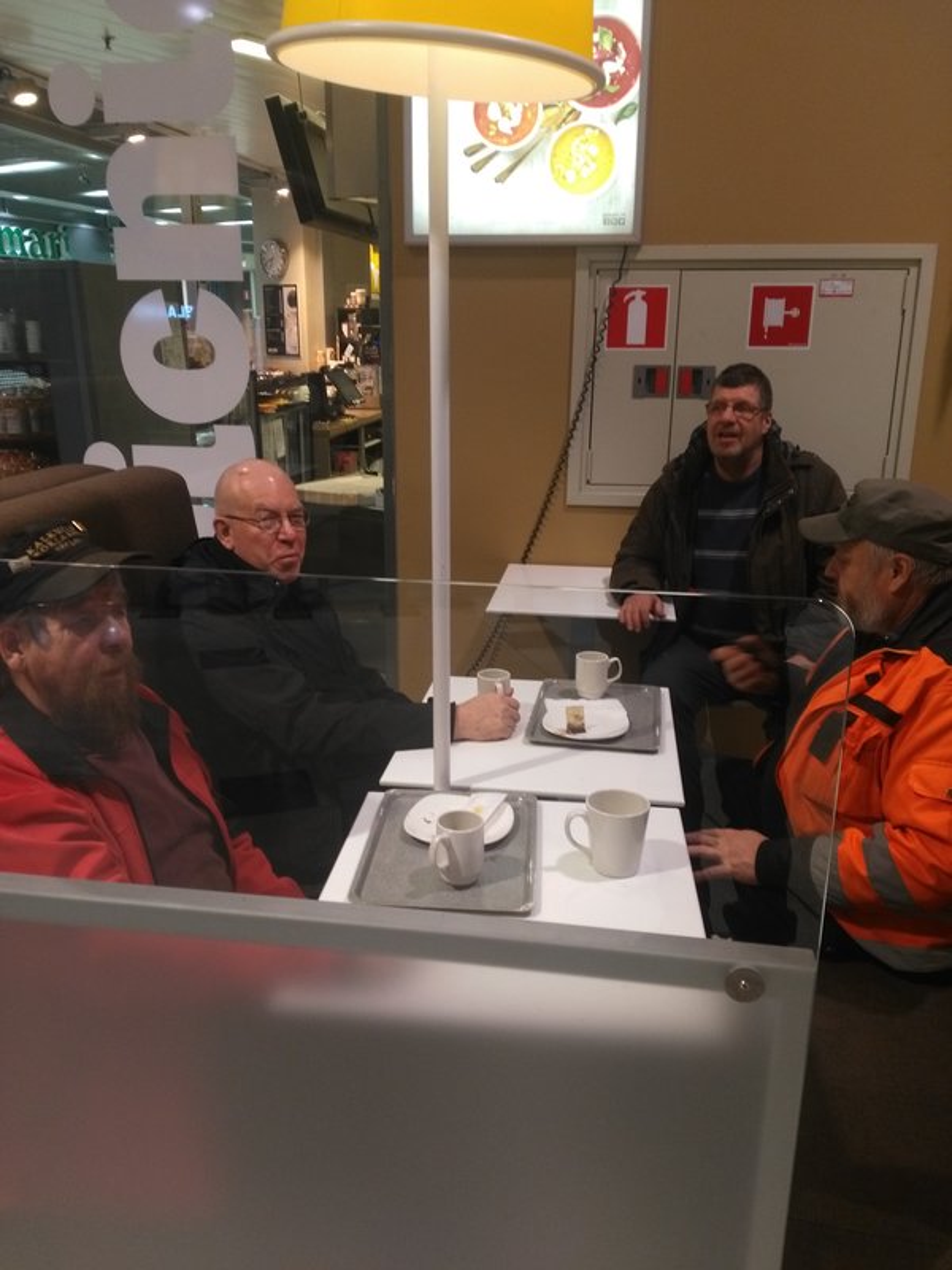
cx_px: 476
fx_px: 1027
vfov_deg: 63.4
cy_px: 635
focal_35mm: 28
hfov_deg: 49.7
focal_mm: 2.96
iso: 259
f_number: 2
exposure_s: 1/33
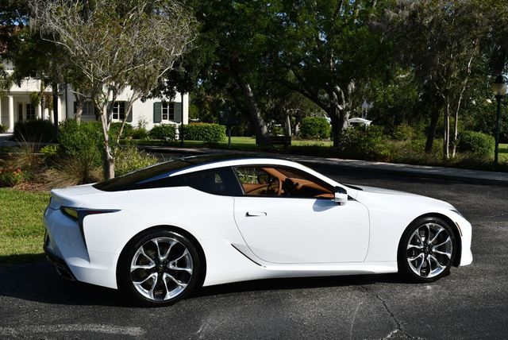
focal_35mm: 48
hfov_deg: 41.1
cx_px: 254
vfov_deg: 28.1
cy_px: 170
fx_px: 678
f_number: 9
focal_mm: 24
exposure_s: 1/320
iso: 100
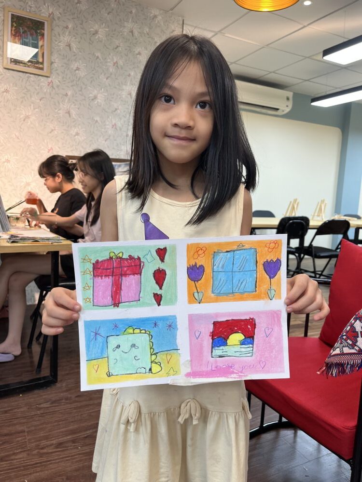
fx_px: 363
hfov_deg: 53.1
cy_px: 241
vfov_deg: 67.3
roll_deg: -2.9
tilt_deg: -6.5
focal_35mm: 26
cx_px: 181
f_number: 1.6
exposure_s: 1/100
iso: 80
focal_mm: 5.1
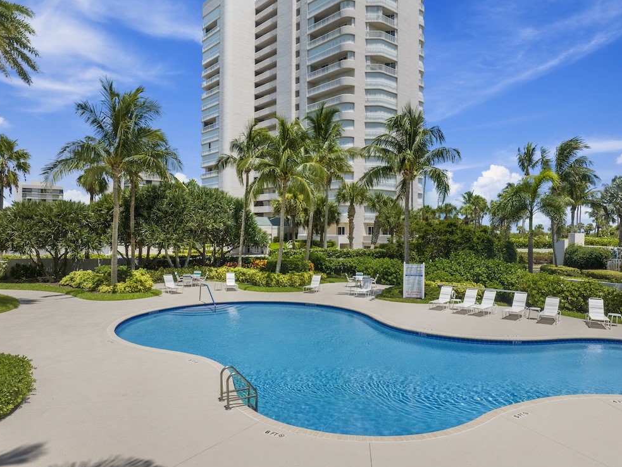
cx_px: 314
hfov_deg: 69.4
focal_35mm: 25
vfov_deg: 54.9
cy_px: 243
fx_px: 449
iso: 100
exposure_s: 1/50
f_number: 7.1
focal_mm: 12.29
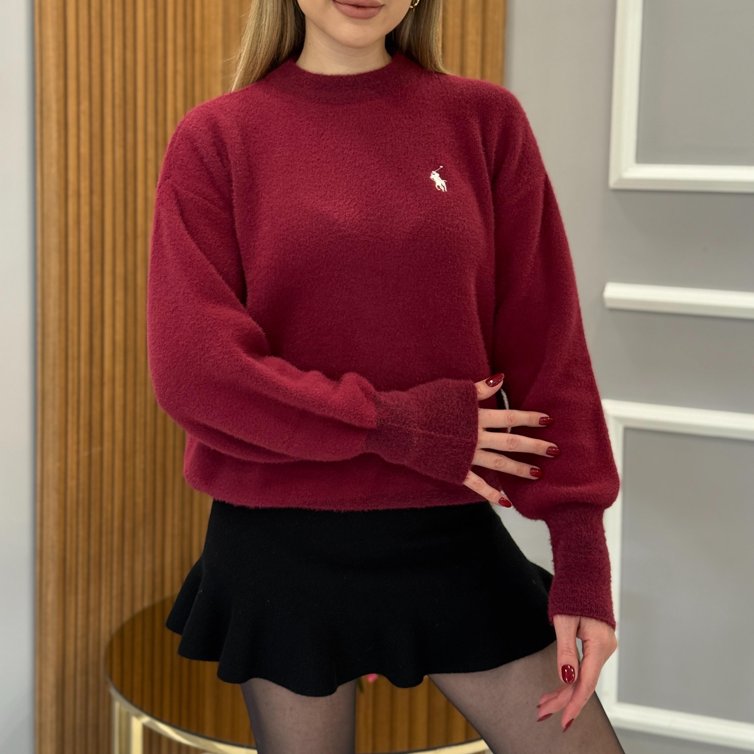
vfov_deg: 29.9
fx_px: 1405
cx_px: 375
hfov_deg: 30.0
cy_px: 258
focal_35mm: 57
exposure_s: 1/64
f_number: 1.78
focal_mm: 6.76
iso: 125
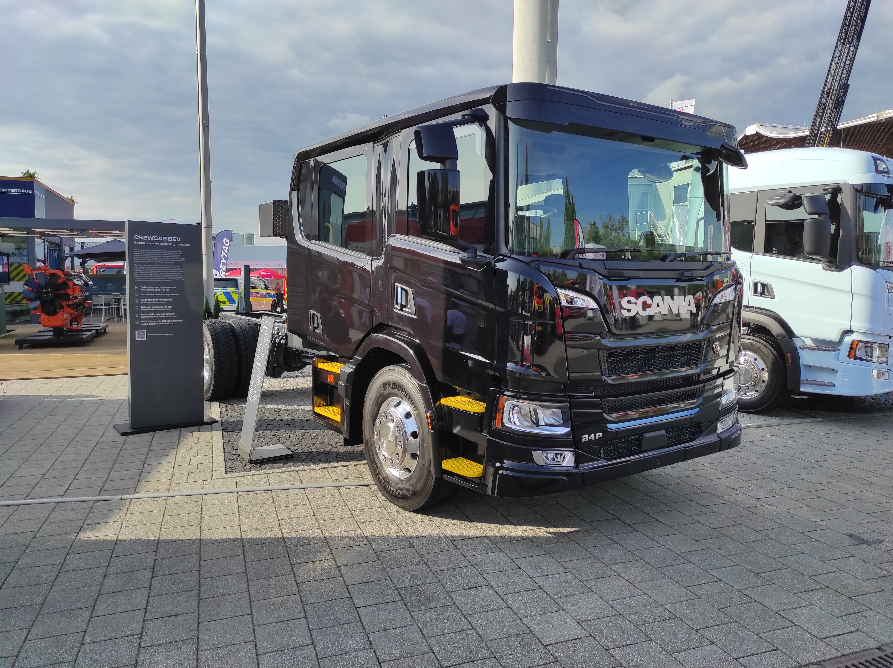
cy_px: 334
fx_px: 644
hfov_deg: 69.4
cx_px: 446
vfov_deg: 54.8
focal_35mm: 25
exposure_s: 1/1836
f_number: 1.89
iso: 100
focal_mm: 5.43
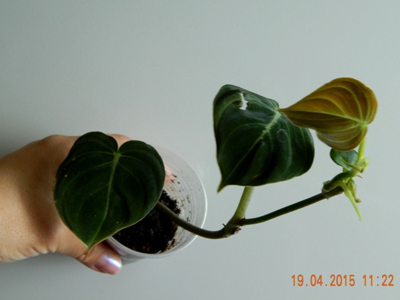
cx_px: 201
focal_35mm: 57
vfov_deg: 25.6
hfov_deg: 33.8
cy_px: 142
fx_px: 658
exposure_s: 1/30
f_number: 3.7
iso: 180
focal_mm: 8.6
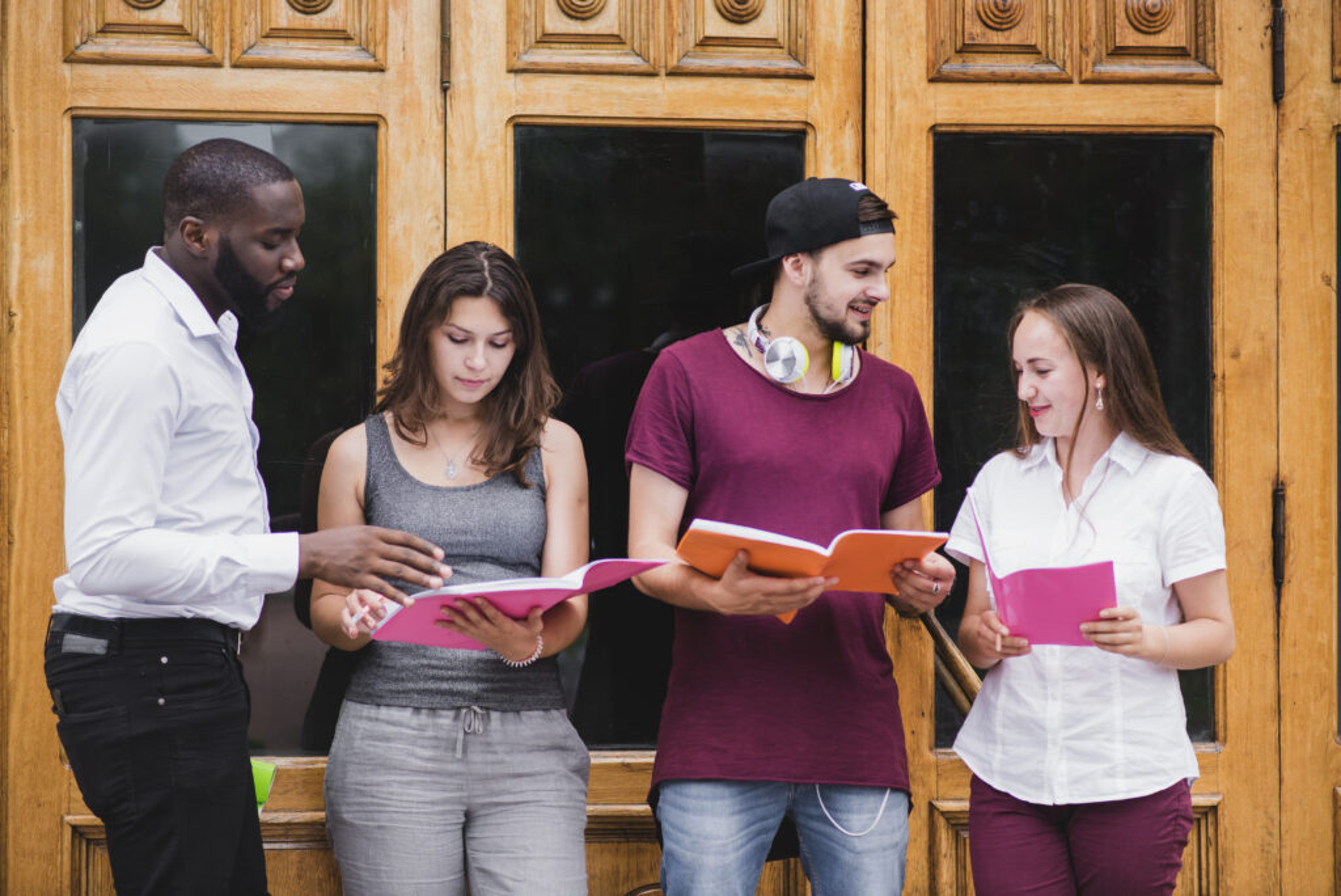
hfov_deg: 23.9
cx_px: 670
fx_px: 3168
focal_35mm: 85
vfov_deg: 16.1
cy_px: 448
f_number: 2.5
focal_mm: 85
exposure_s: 1/200
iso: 320
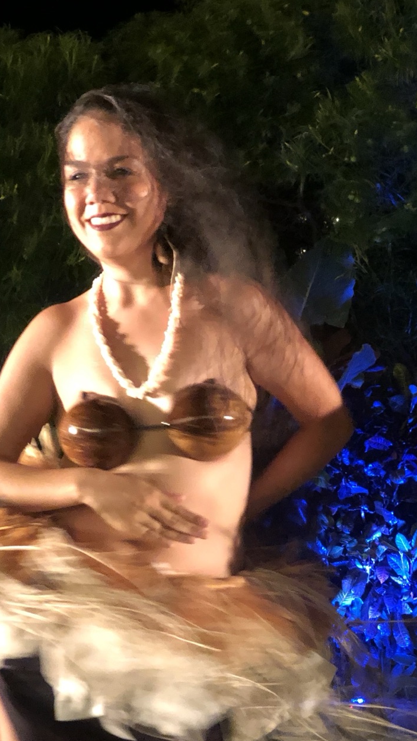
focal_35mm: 87
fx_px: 1710
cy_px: 541
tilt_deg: +0.2
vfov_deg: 24.2
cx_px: 292
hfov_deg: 13.9
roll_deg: +0.0
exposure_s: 1/11
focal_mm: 6
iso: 160
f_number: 2.4
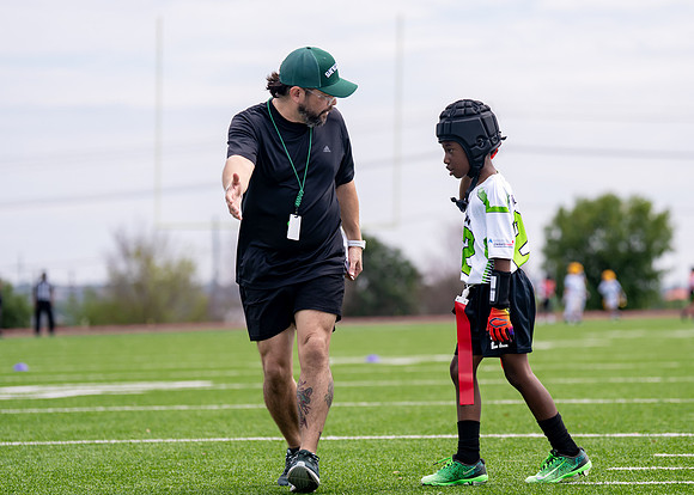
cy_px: 249
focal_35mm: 158
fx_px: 3107
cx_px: 406
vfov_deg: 9.1
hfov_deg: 12.7
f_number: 2.8
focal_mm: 122
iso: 125
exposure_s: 1/2000
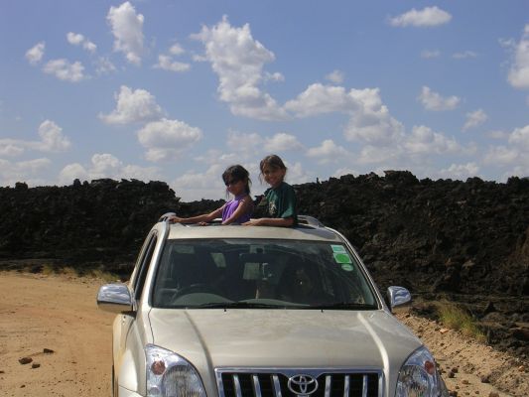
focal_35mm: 72
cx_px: 264
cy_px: 198
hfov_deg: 27.0
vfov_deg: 20.4
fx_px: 1101
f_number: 3.7
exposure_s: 1/1247
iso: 50
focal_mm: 10.9
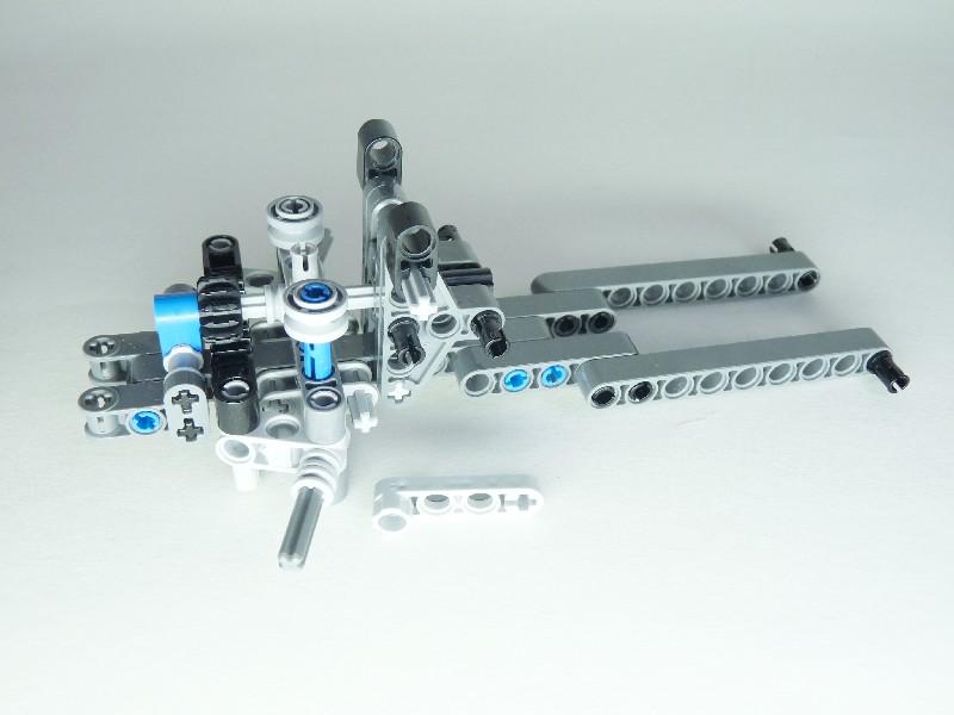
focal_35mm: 35
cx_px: 477
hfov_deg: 52.6
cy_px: 358
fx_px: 965
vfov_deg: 40.7
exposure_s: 1/30
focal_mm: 6.2
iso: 100
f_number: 3
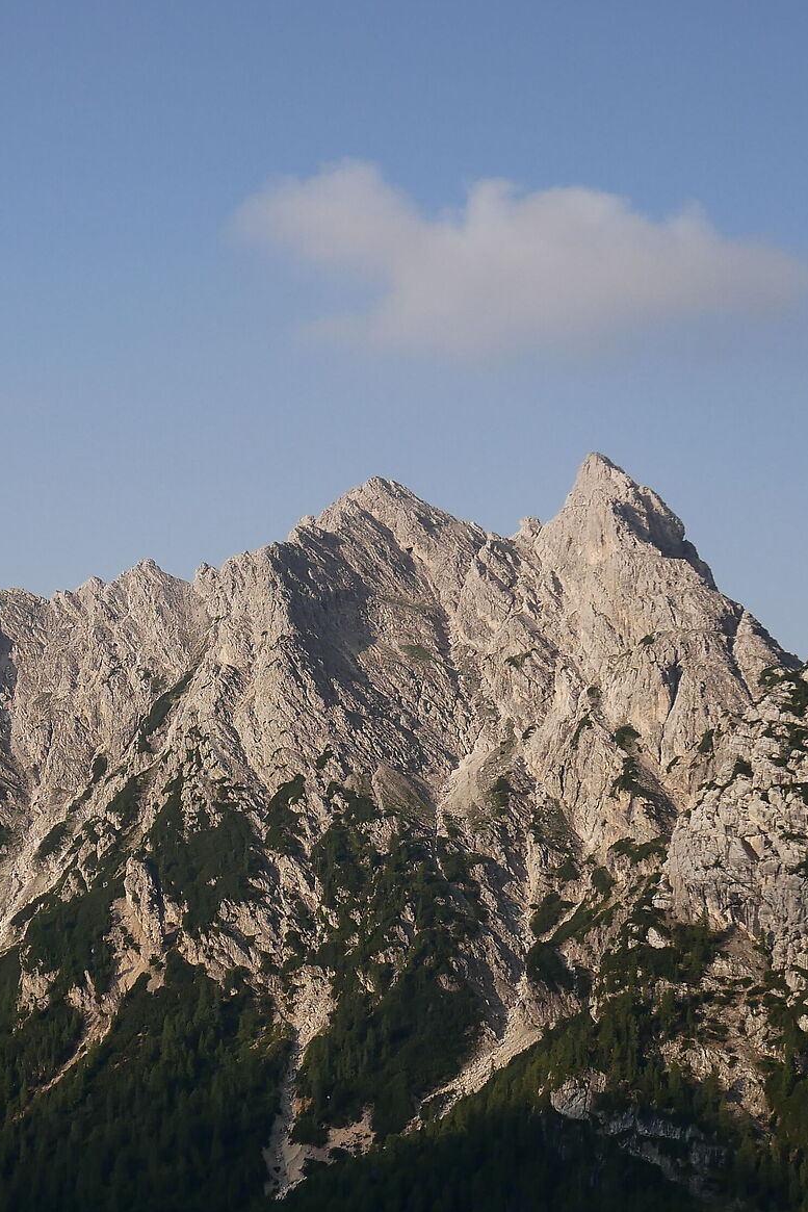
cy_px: 670
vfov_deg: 22.6
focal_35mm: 90
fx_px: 3029
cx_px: 100
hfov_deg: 15.0
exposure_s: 1/1300
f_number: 5
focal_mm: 21
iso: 200
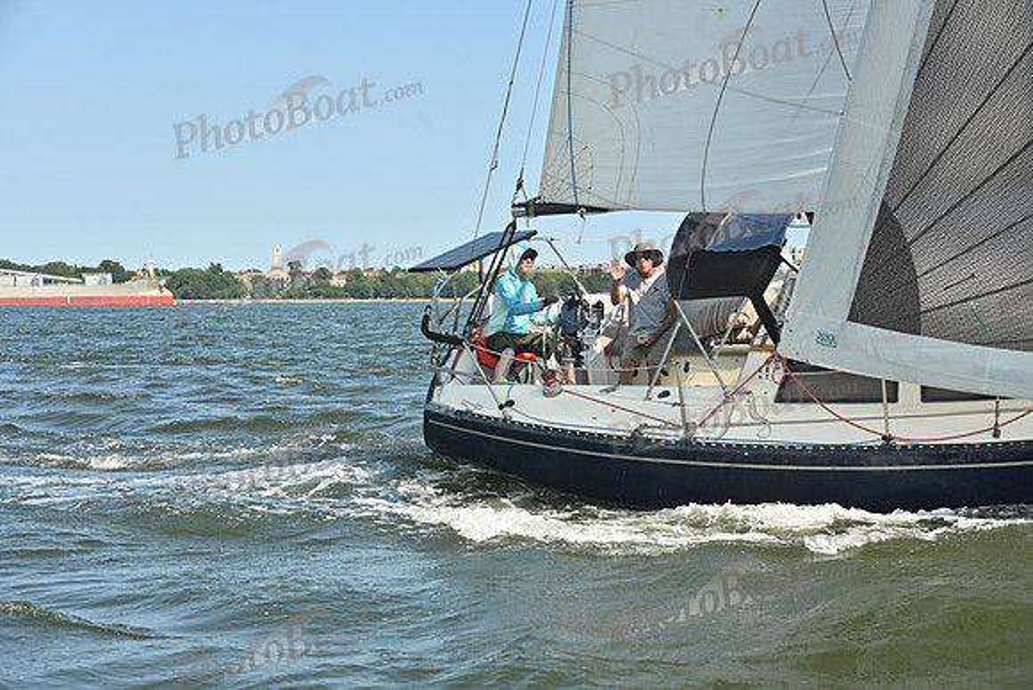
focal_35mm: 70
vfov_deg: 19.5
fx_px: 2009
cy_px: 345
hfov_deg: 28.8
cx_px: 516
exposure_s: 1/1250
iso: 320
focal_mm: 70
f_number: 7.1
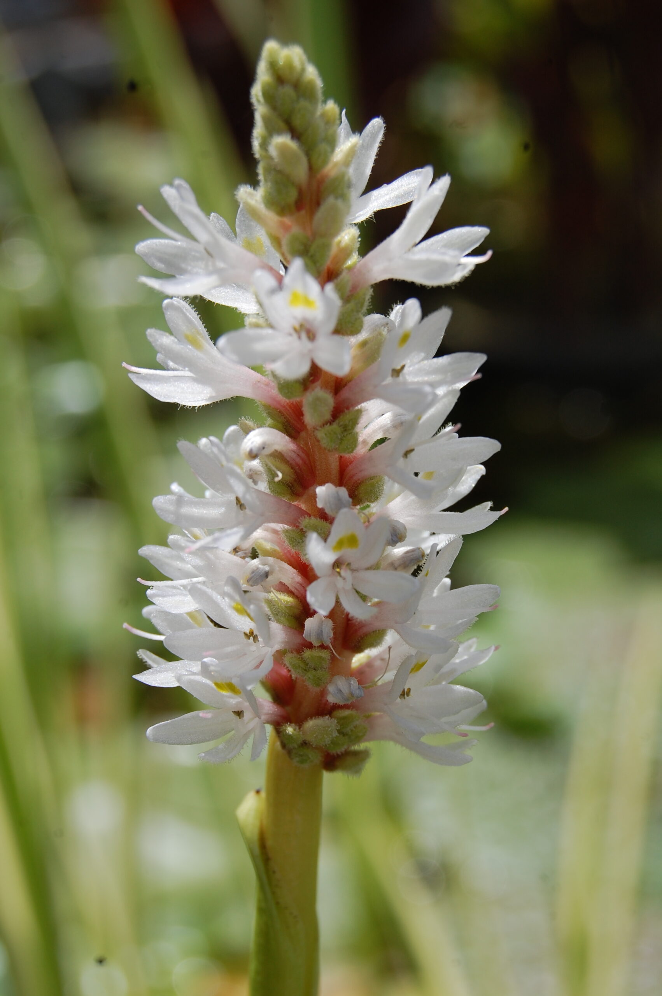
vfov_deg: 24.6
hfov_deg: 16.5
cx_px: 331
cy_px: 498
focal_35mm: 82
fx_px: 2280
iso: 200
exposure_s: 1/400
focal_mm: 55
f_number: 10
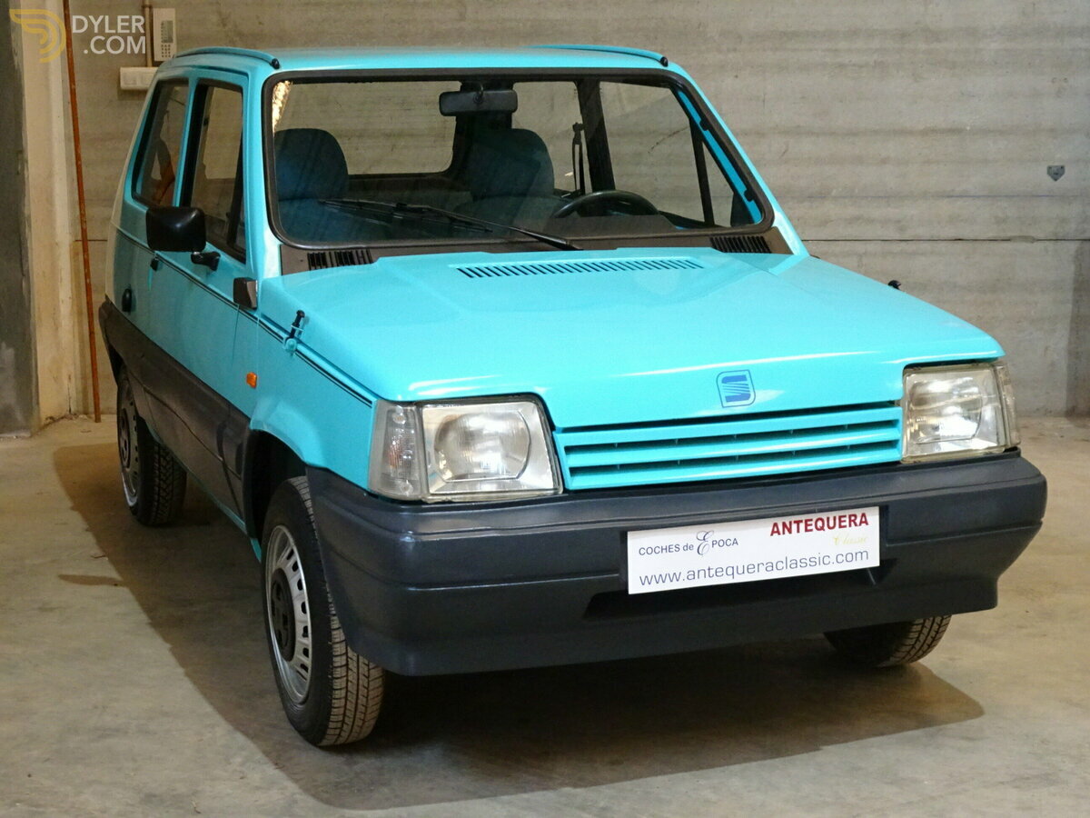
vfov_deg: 25.2
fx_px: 1826
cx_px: 545
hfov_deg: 33.2
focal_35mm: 58
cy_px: 409
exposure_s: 1/15
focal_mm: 9.87
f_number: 4.5
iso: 800
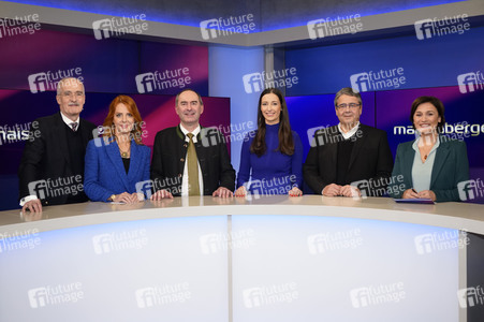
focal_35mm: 33
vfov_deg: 39.9
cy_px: 161
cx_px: 242
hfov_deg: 57.3
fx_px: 443
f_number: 5
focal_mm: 33
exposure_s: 1/160
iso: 2000
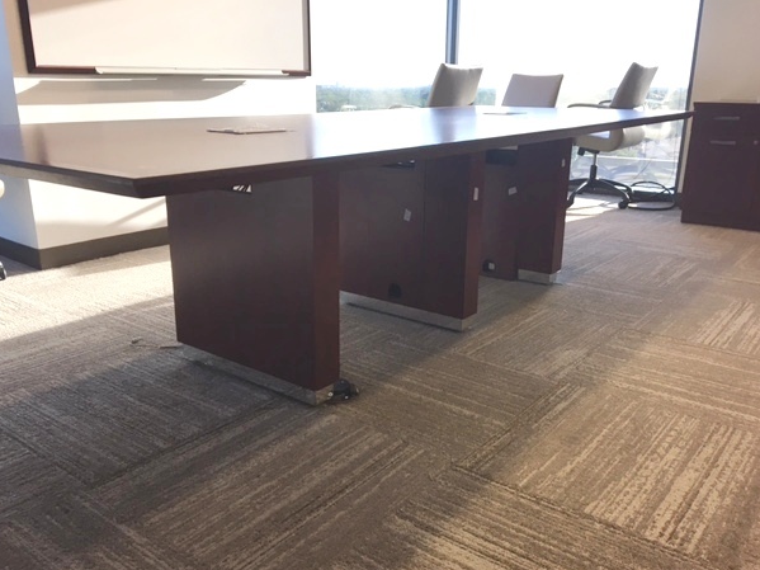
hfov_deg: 58.4
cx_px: 377
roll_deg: +1.5
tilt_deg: -16.9
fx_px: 680
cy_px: 303
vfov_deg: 45.4
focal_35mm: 31
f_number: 2.2
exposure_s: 1/30
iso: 32
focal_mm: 4.15
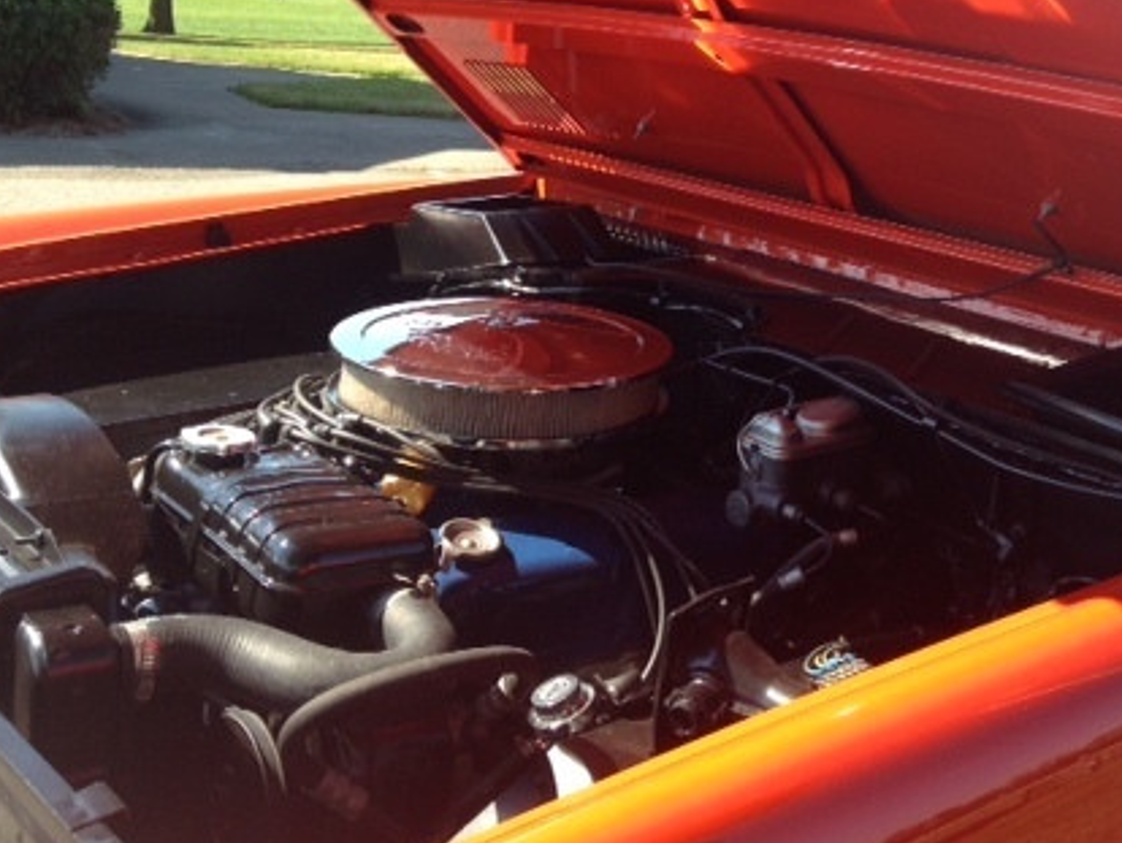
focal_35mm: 51
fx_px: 1654
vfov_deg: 28.3
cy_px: 244
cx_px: 659
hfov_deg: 37.4
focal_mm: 4.12
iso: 50
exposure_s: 1/382
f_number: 2.4
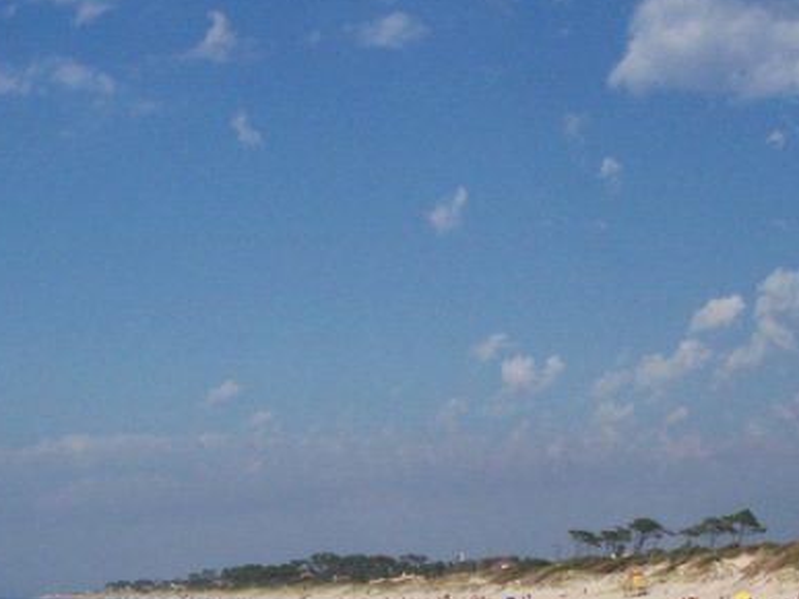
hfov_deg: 21.8
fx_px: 2077
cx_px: 469
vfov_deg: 16.2
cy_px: 514
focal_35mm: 90
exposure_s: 1/986
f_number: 5.1
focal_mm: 5.6
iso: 80
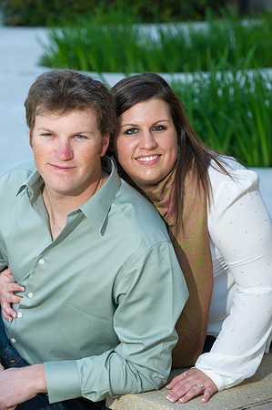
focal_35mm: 125
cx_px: 136
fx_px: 1420
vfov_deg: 16.4
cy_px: 205
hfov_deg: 10.9
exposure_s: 1/100
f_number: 5
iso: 400
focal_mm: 125
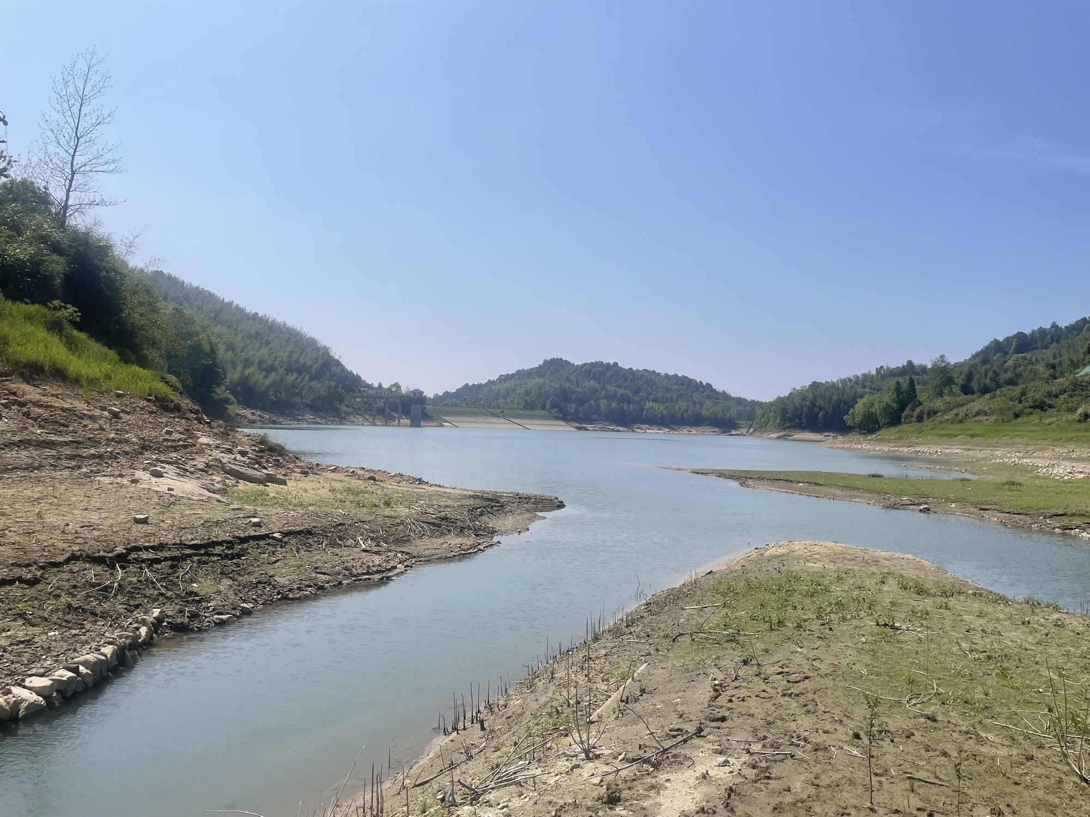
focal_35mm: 26
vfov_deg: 53.1
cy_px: 408
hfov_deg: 67.3
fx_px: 819
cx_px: 545
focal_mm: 4.2
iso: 32
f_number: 1.6
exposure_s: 1/6897
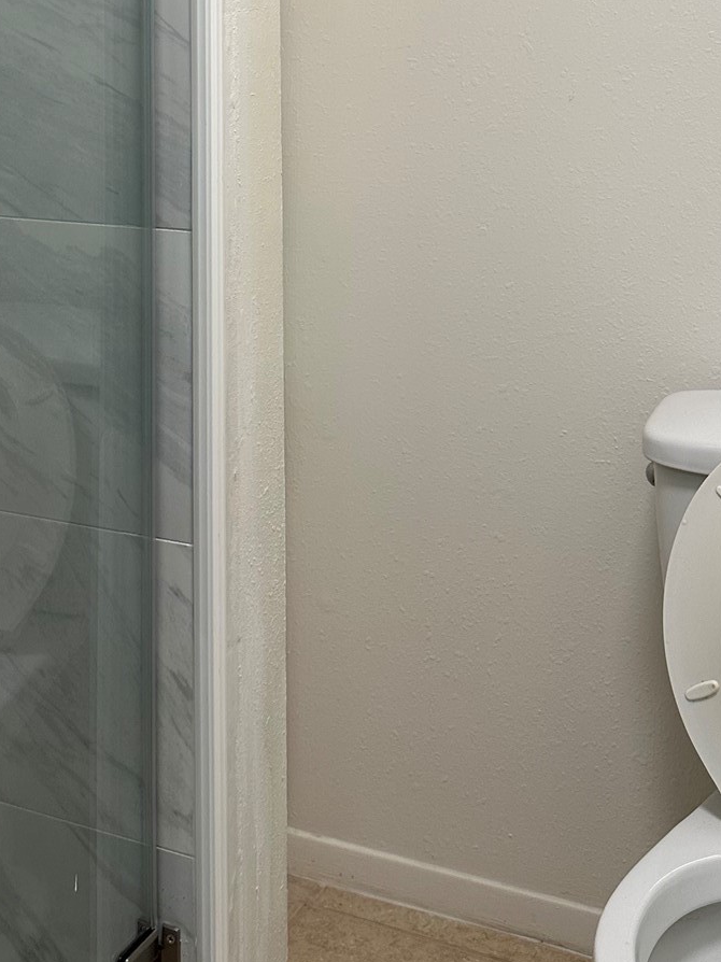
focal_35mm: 55
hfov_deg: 26.4
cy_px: 63
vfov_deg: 32.8
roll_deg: +0.1
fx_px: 1528
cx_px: 260
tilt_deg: -2.8
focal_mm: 6.86
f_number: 1.78
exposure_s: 1/120
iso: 125
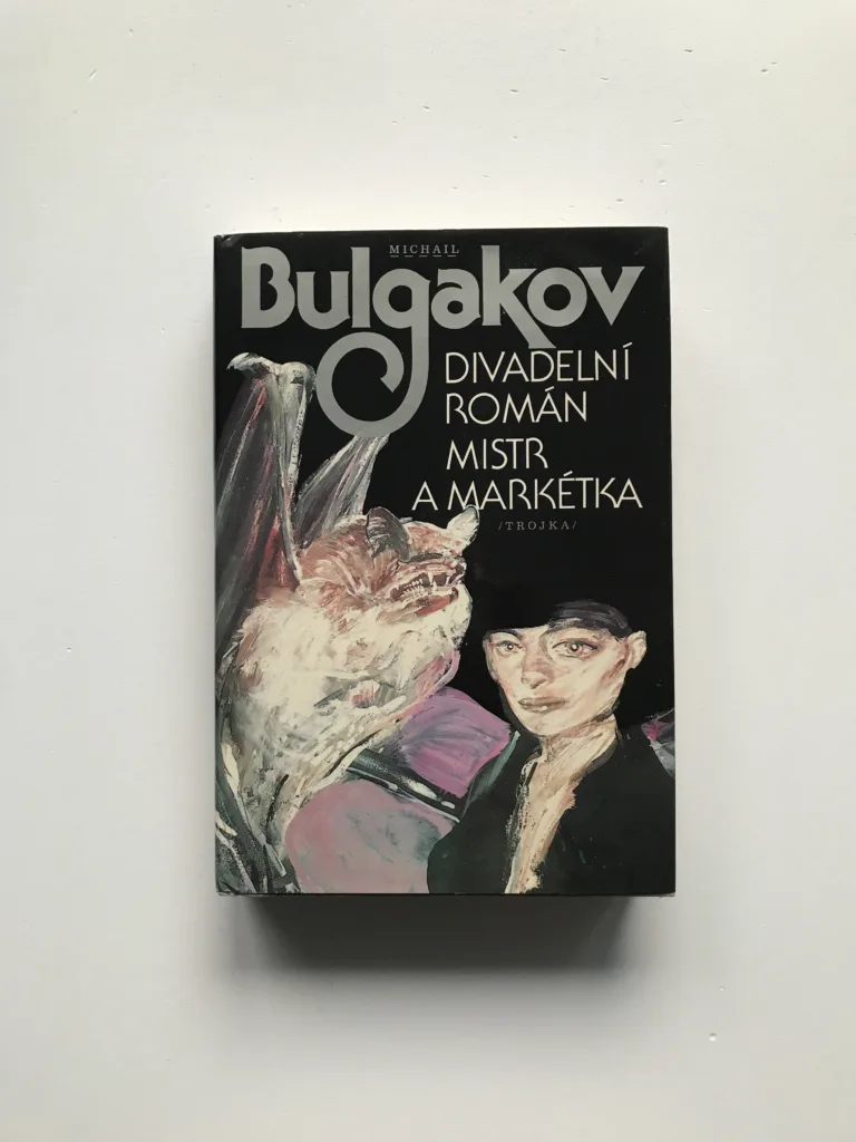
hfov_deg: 49.7
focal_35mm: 28
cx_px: 428
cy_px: 571
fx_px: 923
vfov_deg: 63.4
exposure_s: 1/33
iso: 20
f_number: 1.8
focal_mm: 3.99
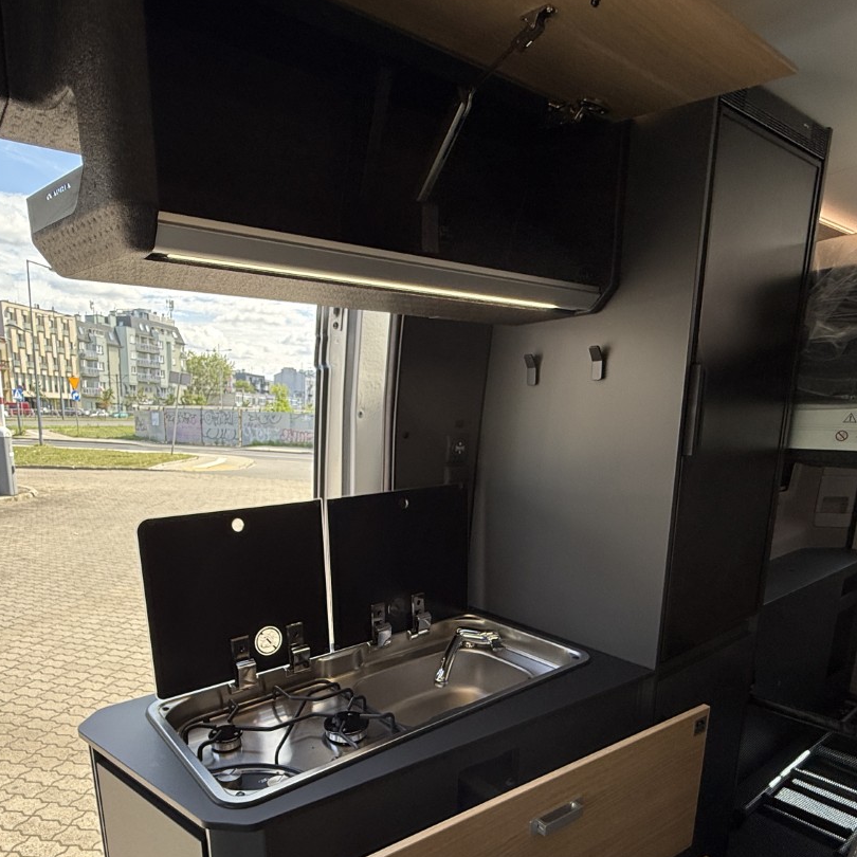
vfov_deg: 68.0
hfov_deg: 69.4
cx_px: 384
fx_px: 616
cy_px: 560
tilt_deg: -14.4
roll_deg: -2.3
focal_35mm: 22
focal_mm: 2.22
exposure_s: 1/276
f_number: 2.2
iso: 50
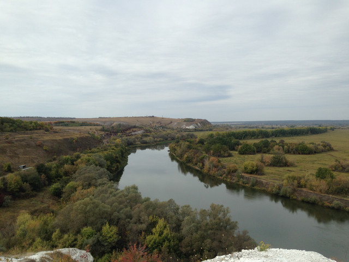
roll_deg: +1.7
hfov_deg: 55.4
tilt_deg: -1.7
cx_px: 174
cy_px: 131
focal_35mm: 33
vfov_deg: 42.9
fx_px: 333
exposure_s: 1/1466
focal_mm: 4.12
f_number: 2.4
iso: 50
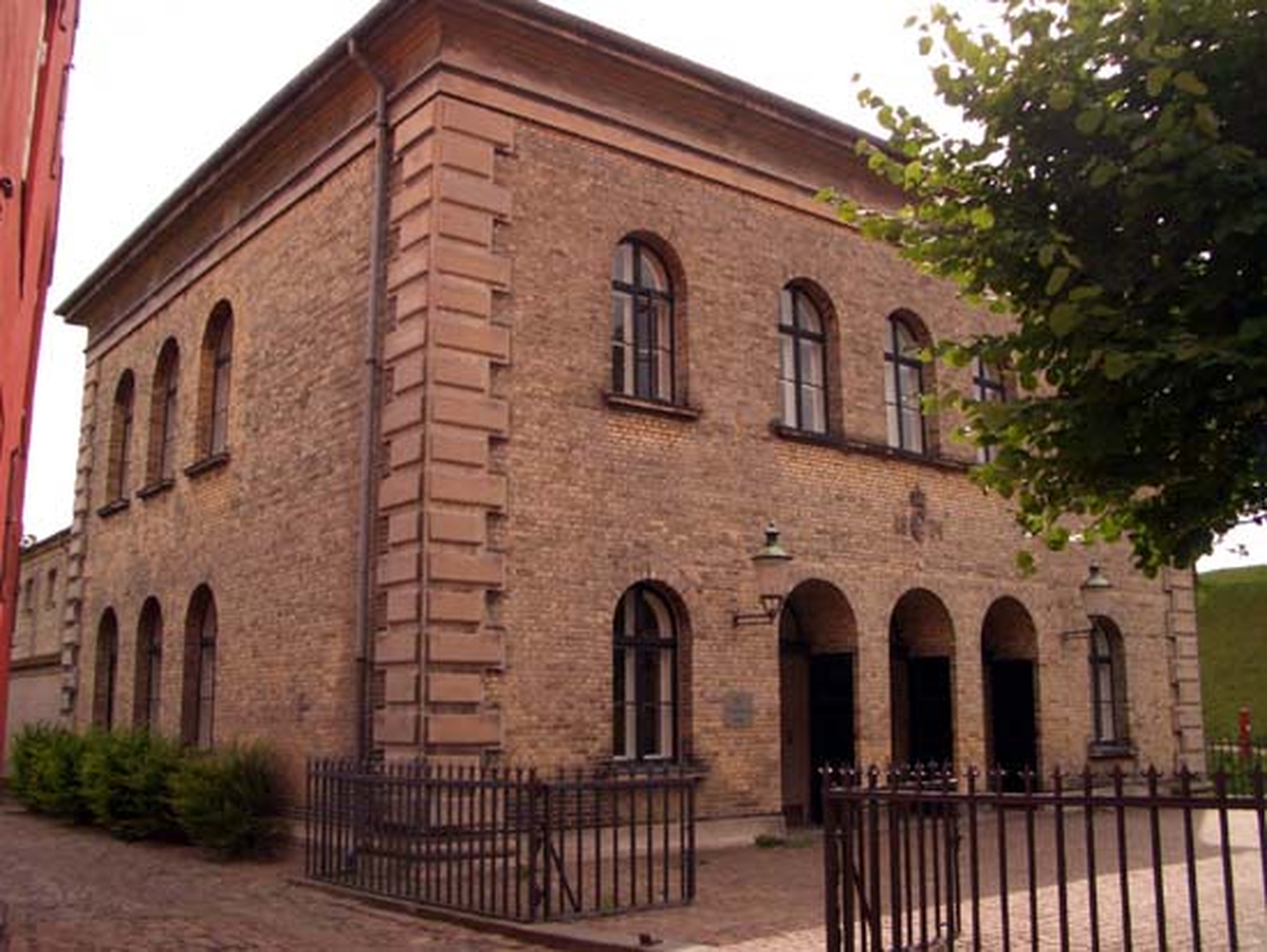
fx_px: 1282
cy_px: 476
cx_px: 634
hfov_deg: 52.6
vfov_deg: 40.7
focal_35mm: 35
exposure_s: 1/400
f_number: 4.3
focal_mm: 5.8
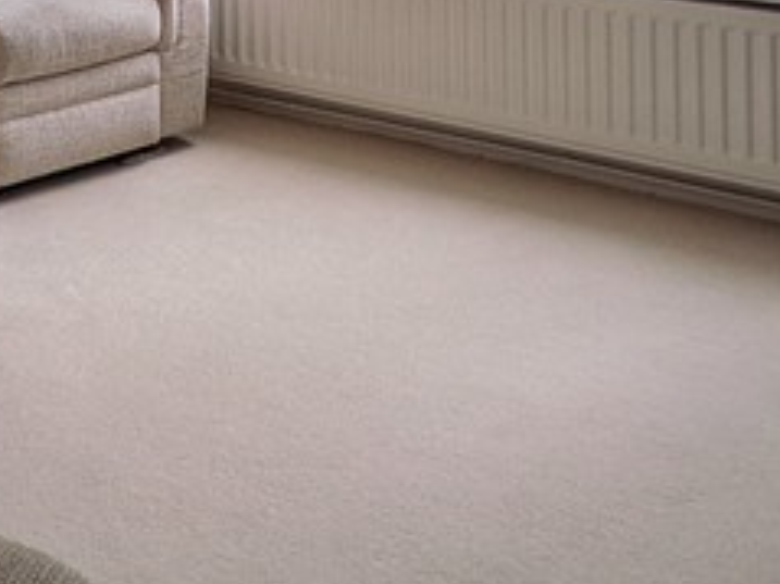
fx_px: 1351
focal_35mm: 60
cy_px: -328
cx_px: 108
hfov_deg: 31.0
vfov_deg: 20.4
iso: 47
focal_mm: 1.83
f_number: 2.2
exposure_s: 1/200
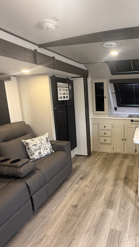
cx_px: 114
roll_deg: -0.7
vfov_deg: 83.8
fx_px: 138
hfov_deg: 49.9
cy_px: 121
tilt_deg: -11.6
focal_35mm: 21
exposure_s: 1/60
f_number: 2.2
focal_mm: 2.22
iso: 400
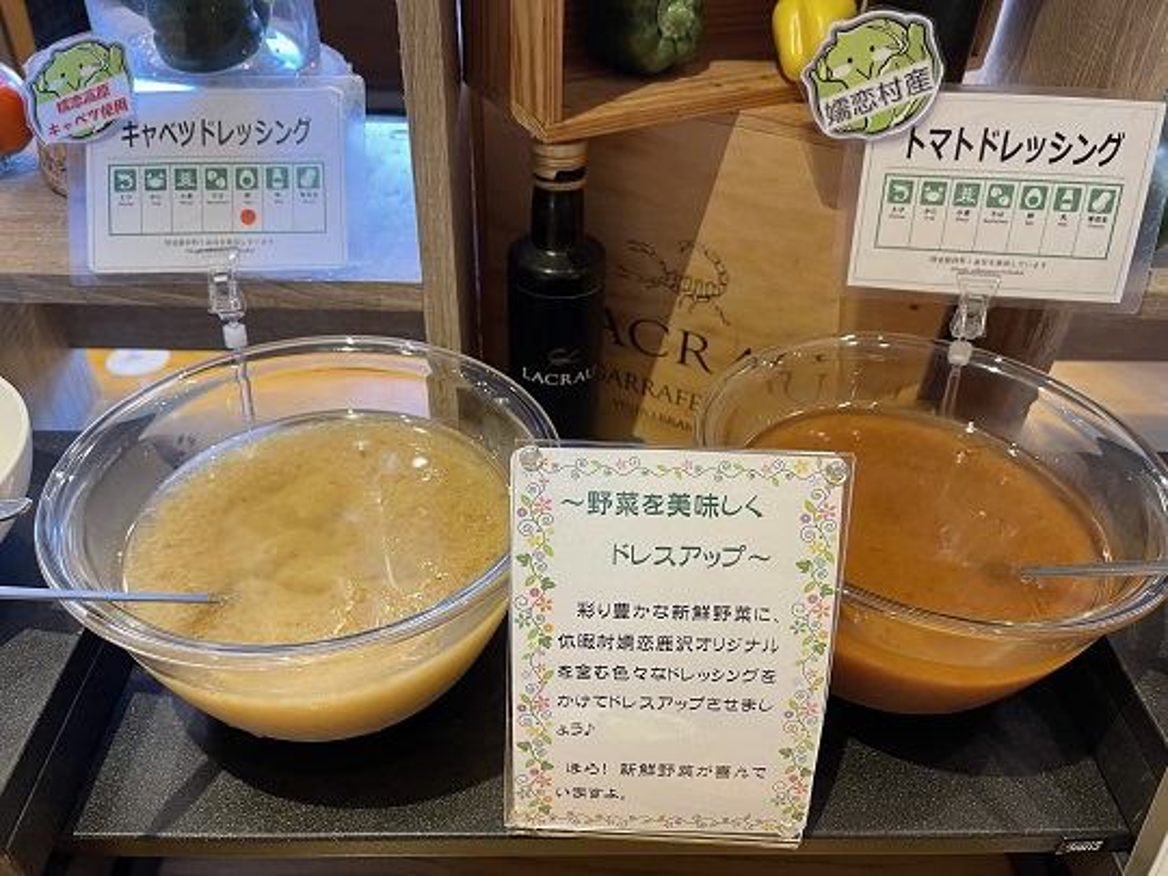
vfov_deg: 53.1
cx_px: 584
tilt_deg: -38.7
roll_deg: -3.5
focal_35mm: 26
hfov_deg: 67.3
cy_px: 438
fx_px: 877
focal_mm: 5.1
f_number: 1.6
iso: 100
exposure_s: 1/50
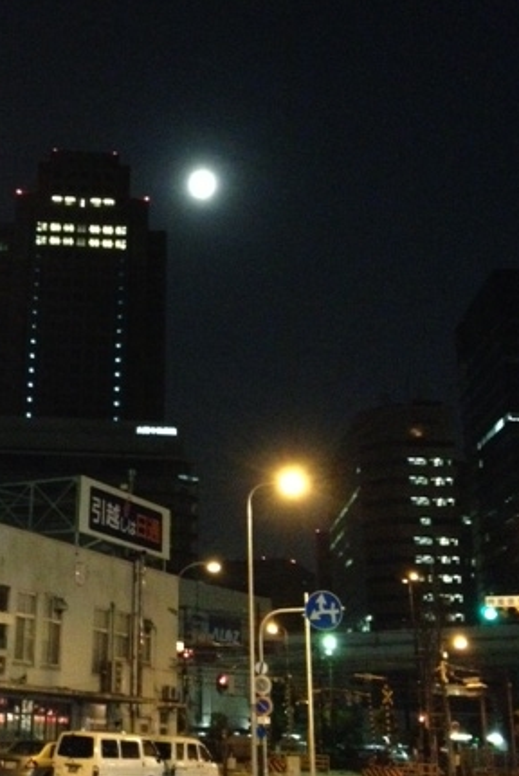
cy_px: 329
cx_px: 99
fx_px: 1166
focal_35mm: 54
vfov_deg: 36.8
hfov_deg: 24.7
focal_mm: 4.28
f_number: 2.4
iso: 800
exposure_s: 1/15
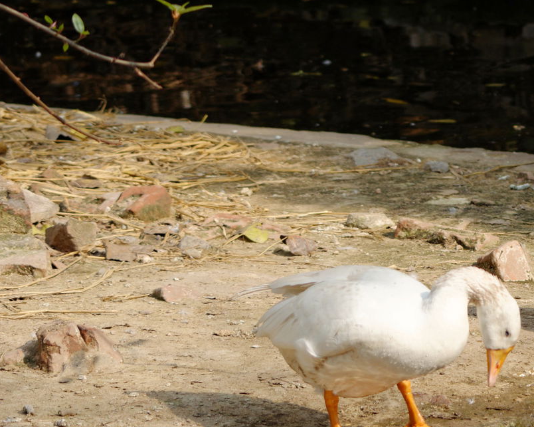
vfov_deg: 6.4
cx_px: 602
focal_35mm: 242
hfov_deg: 7.9
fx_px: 3824
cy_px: 261
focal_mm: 72
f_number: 4.5
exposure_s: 1/320
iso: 100
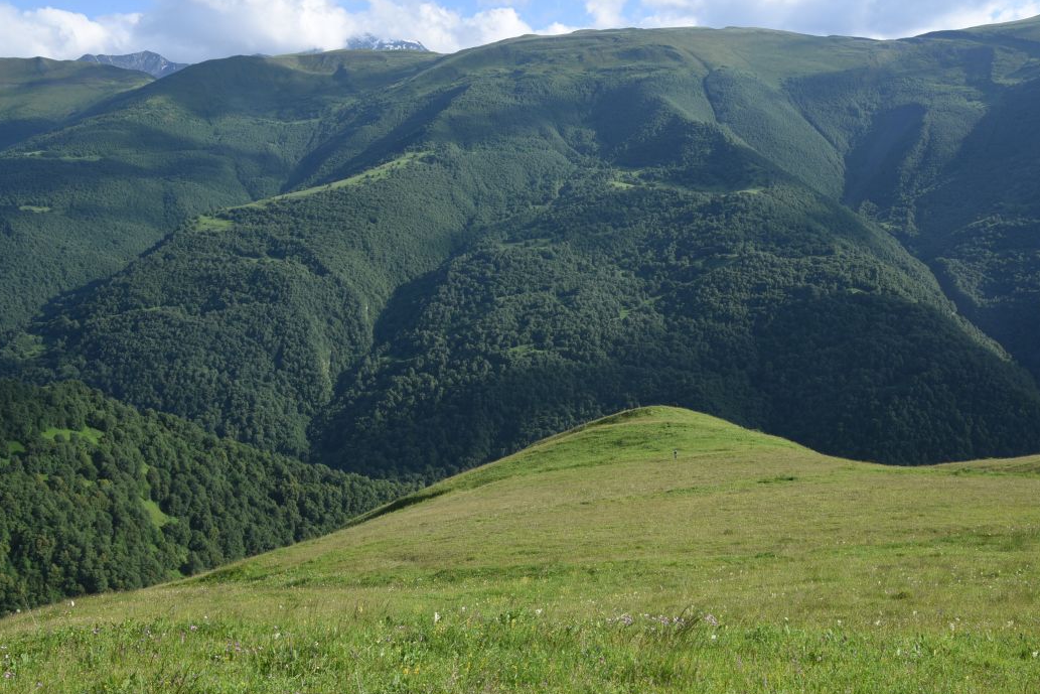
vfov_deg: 34.1
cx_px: 574
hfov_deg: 49.5
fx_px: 1127
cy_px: 418
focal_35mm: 39
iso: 200
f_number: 16
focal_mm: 31
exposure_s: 1/100
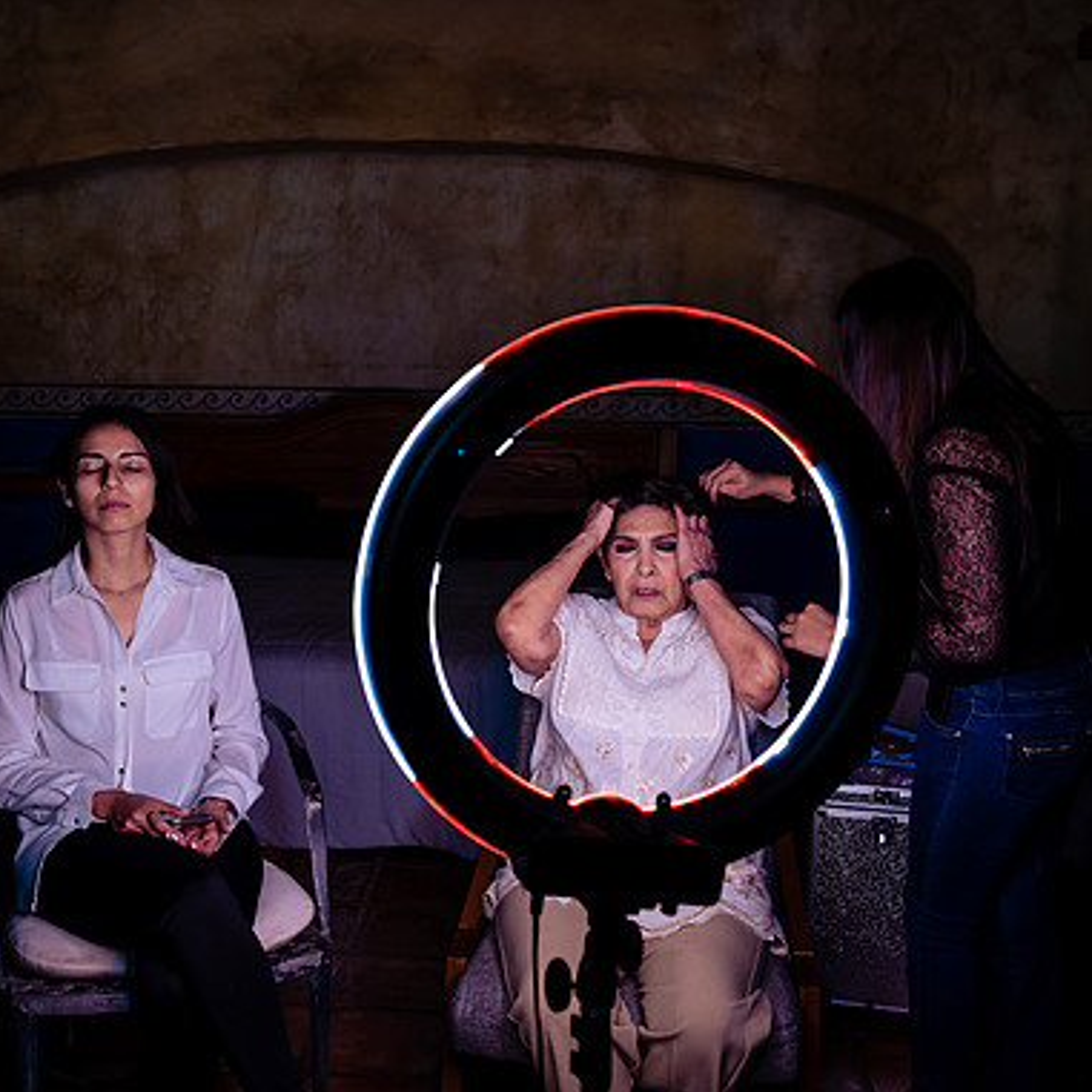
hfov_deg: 42.7
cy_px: 552
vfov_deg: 42.8
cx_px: 447
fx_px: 1392
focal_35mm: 39
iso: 800
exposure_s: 1/125
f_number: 4
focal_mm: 27
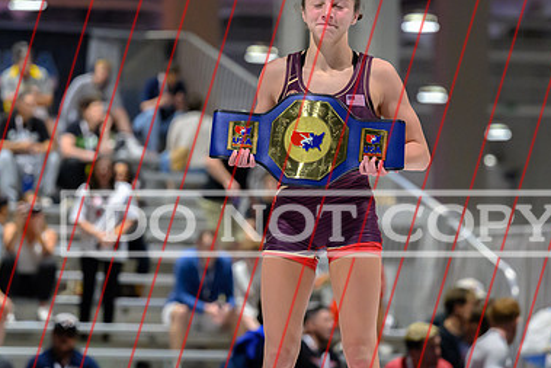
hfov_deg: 10.3
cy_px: 203
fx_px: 3047
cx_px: 276
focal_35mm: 199
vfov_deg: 6.9
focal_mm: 104
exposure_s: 1/640
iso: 7200
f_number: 2.8
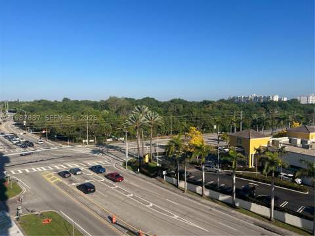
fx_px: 237
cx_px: 158
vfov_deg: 53.1
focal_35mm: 26
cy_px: 118
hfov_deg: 67.3
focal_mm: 5.7
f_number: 1.5
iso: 50
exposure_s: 1/4444
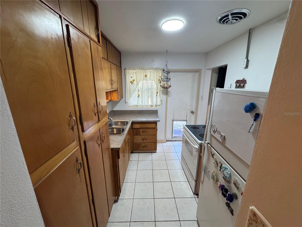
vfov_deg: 85.7
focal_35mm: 14
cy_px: 114
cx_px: 151
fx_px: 122
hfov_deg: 102.1
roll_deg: +0.1
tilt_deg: -14.0
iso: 320
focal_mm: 2.22
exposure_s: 1/120
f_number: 2.2
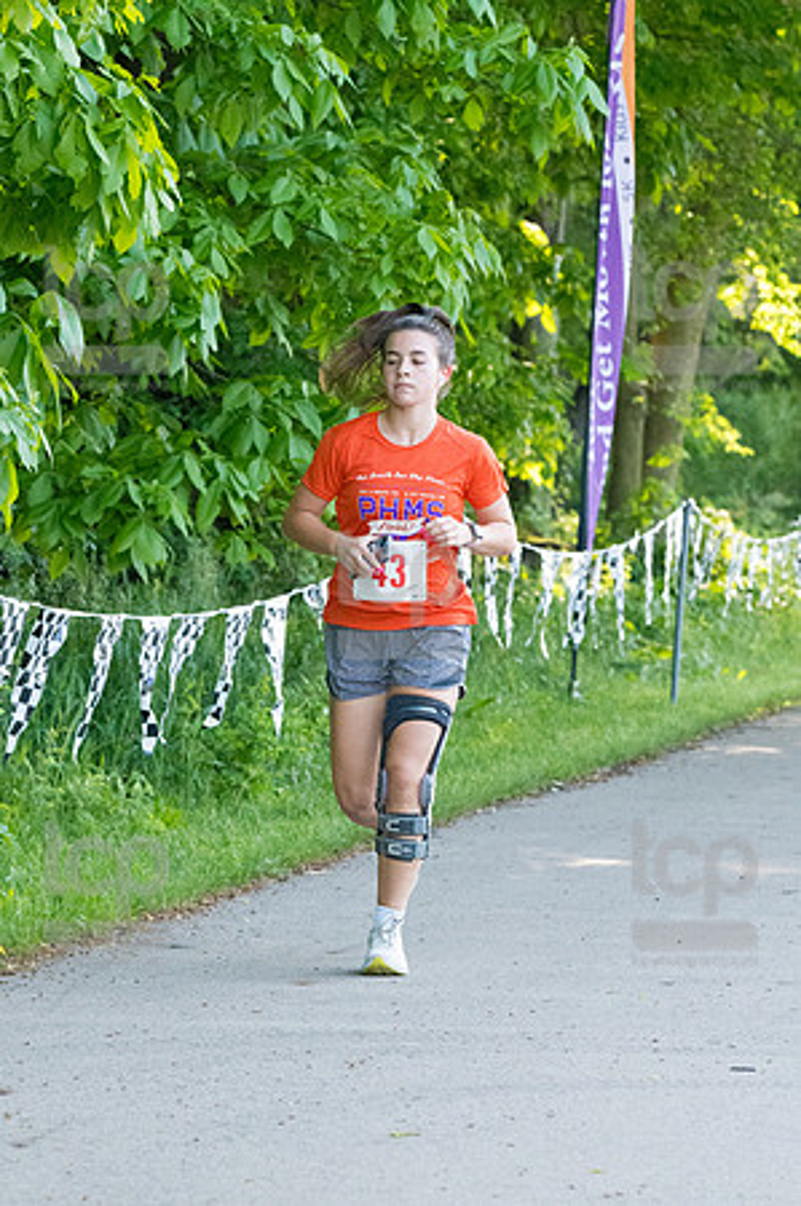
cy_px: 603
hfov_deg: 7.3
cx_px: 400
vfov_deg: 11.0
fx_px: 6255
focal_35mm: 187
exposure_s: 1/1600
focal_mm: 125
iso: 4000
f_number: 5.6
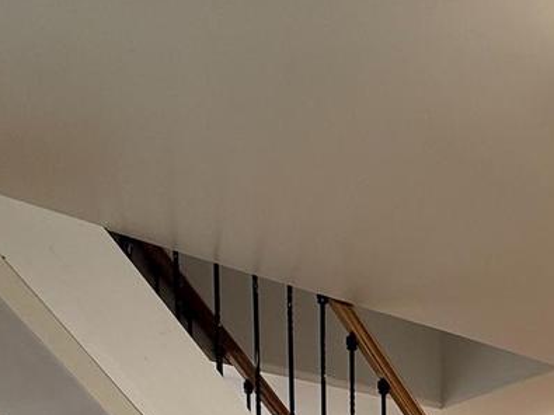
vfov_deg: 20.2
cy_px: 753
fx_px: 816
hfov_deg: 35.2
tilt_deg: -7.7
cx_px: 504
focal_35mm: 51
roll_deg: +0.4
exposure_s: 1/120
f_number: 2.2
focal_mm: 2.22
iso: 125
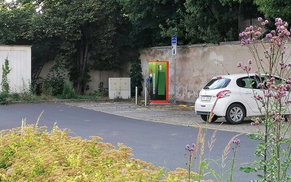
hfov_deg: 23.3
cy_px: 83
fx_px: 706
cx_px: 145
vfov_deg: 14.7
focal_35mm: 89
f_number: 1.8
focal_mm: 5.3
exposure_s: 1/193
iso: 50
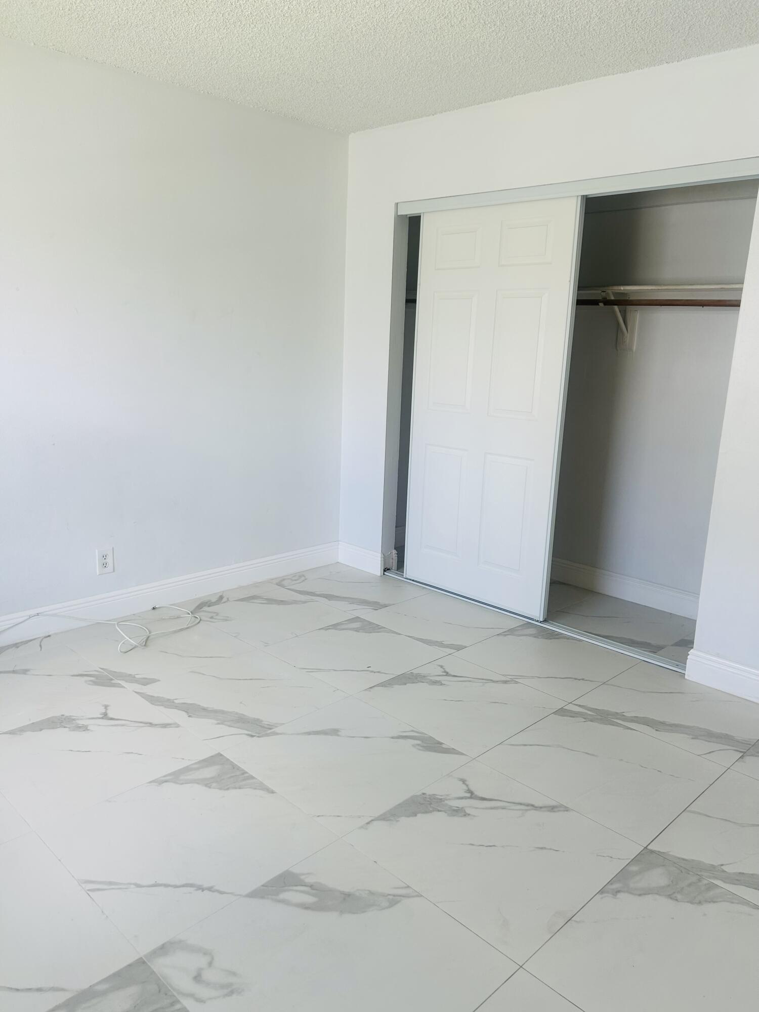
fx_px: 760
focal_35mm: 26
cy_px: 506
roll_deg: -1.6
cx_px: 380
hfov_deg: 53.1
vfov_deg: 67.3
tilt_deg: -13.8
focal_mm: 5.7
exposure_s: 1/121
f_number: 1.5
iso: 50
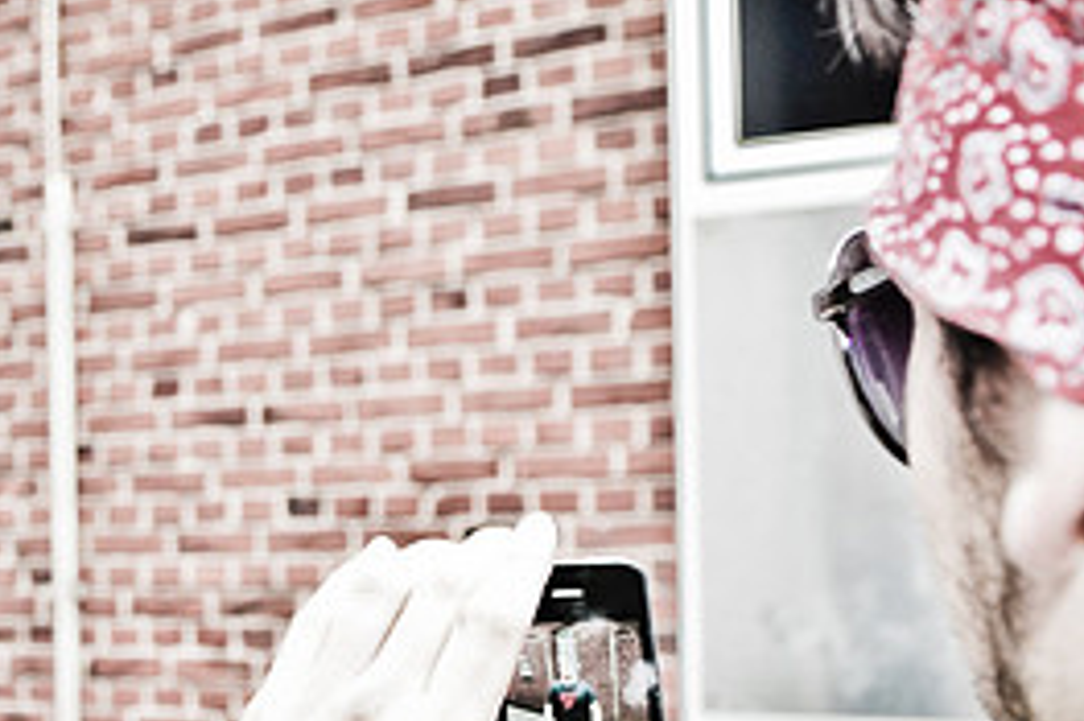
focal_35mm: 53
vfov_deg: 25.0
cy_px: 581
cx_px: 317
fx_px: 1595
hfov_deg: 36.9
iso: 200
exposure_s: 1/60
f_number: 5
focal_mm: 24
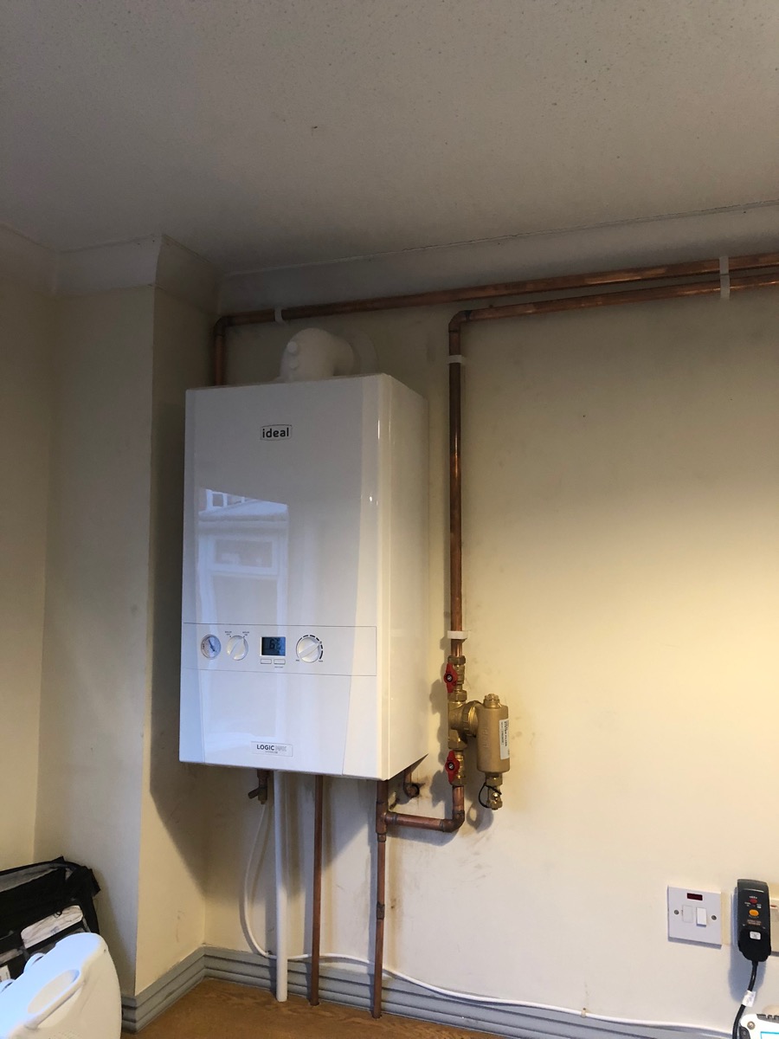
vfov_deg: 63.4
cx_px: 390
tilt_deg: +5.6
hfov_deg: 49.7
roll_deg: +0.1
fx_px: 840
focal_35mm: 28
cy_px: 520
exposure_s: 1/15
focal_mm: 4
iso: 80
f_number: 1.8
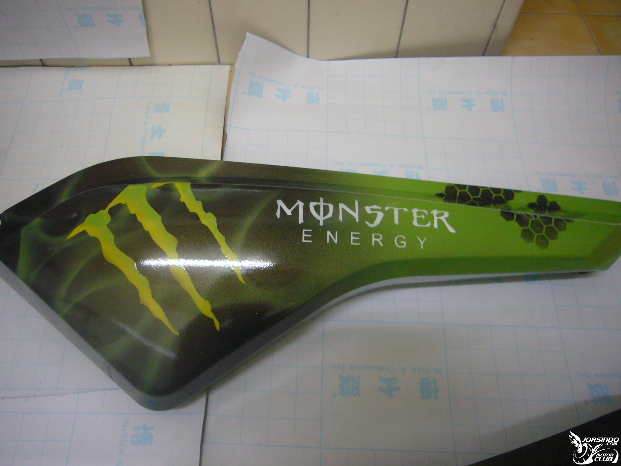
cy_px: 233
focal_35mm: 28
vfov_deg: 49.7
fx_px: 502
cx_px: 310
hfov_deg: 63.4
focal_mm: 4.6
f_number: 2.8
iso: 200
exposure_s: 1/13
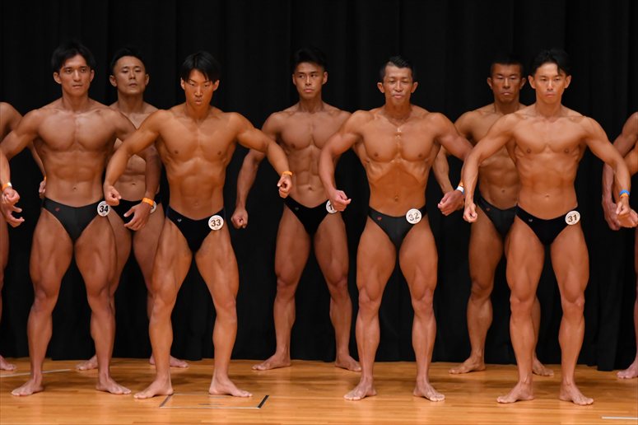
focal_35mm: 285
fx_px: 5048
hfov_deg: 7.2
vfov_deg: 4.8
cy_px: 212
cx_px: 319
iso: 4000
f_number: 5.6
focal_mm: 190
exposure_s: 1/400
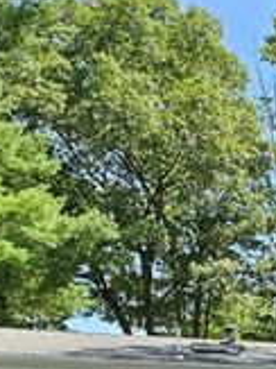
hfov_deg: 14.3
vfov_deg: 19.2
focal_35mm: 94
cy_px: 490
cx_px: 459
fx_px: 1001
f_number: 1.7
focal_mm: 6.3
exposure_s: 1/719
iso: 40
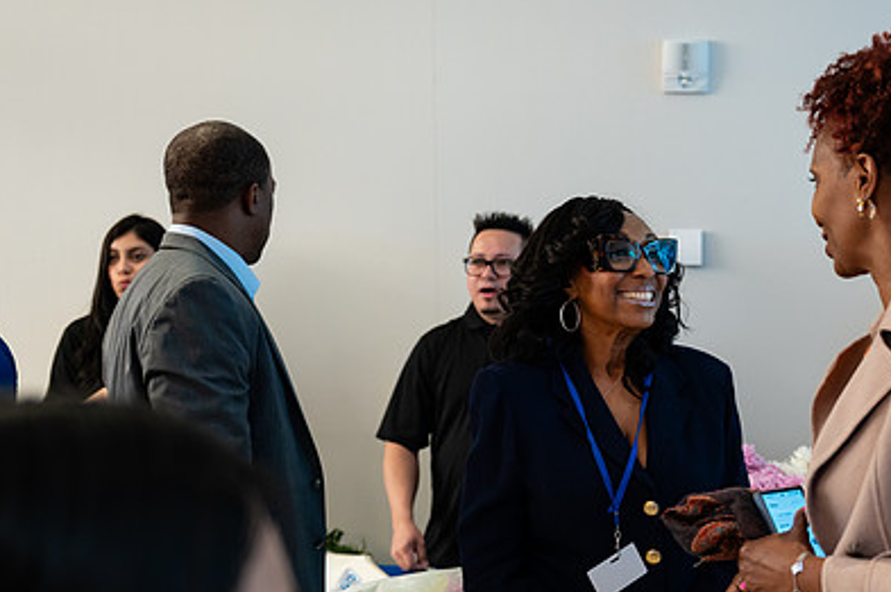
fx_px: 1409
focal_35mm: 57
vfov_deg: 23.7
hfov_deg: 34.7
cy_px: 340
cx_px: 614
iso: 1250
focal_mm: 38
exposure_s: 1/200
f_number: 3.2
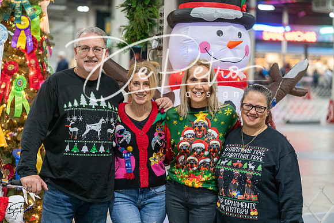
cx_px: 167
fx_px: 817
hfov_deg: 23.1
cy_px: 112
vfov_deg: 15.5
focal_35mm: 88
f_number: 2.8
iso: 3200
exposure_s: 1/160
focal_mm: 88
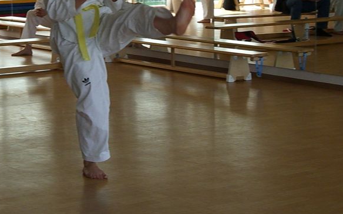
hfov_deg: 19.5
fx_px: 991
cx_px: 95
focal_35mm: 106
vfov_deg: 12.3
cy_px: 23
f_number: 3.6
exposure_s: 1/640
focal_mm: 11.8
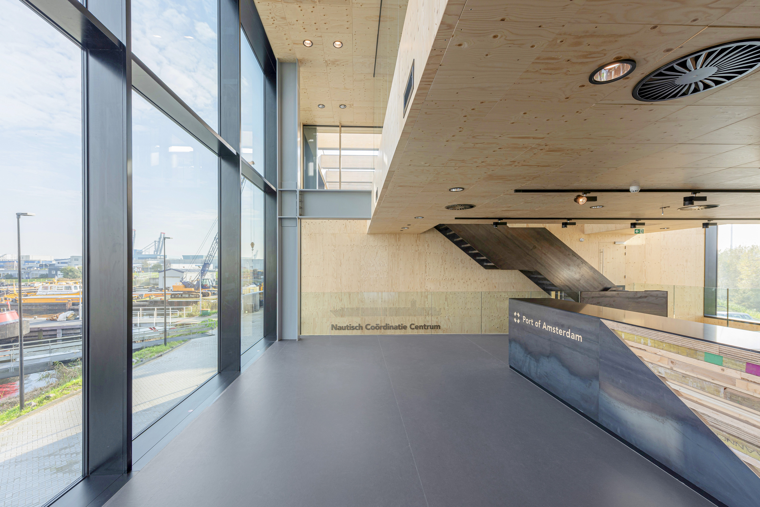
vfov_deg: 81.2
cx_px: 380
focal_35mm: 14
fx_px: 296
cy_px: 254
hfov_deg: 104.2
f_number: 5.6
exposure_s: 1/40
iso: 64
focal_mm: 14
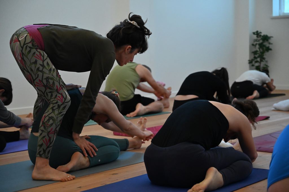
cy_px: 96
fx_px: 561
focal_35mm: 70
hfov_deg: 28.9
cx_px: 144
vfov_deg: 19.4
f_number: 4
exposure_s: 1/60
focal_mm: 70
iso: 12800
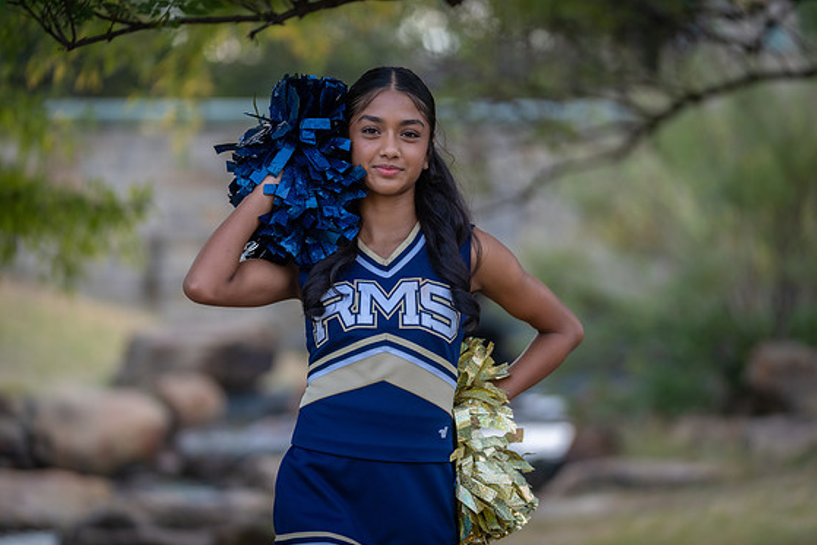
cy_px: 270
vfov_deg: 9.2
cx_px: 408
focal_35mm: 149
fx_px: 3382
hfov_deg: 13.8
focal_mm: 134
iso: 160
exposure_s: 1/320
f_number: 2.8
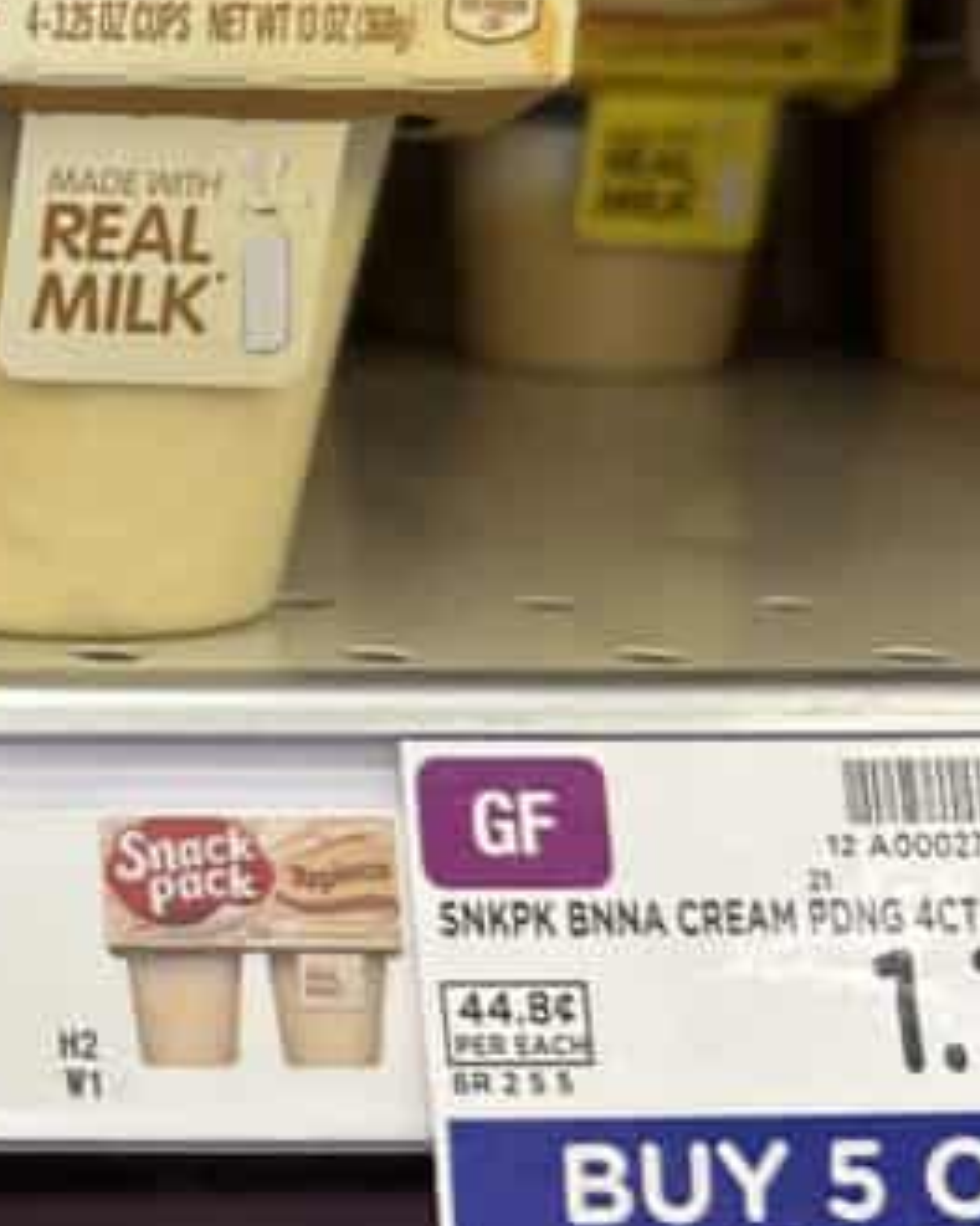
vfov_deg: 26.0
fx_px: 2648
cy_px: 537
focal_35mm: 73
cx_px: -410
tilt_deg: -10.3
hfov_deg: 18.9
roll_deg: +0.0
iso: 80
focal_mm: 6.86
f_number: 1.78
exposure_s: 1/62
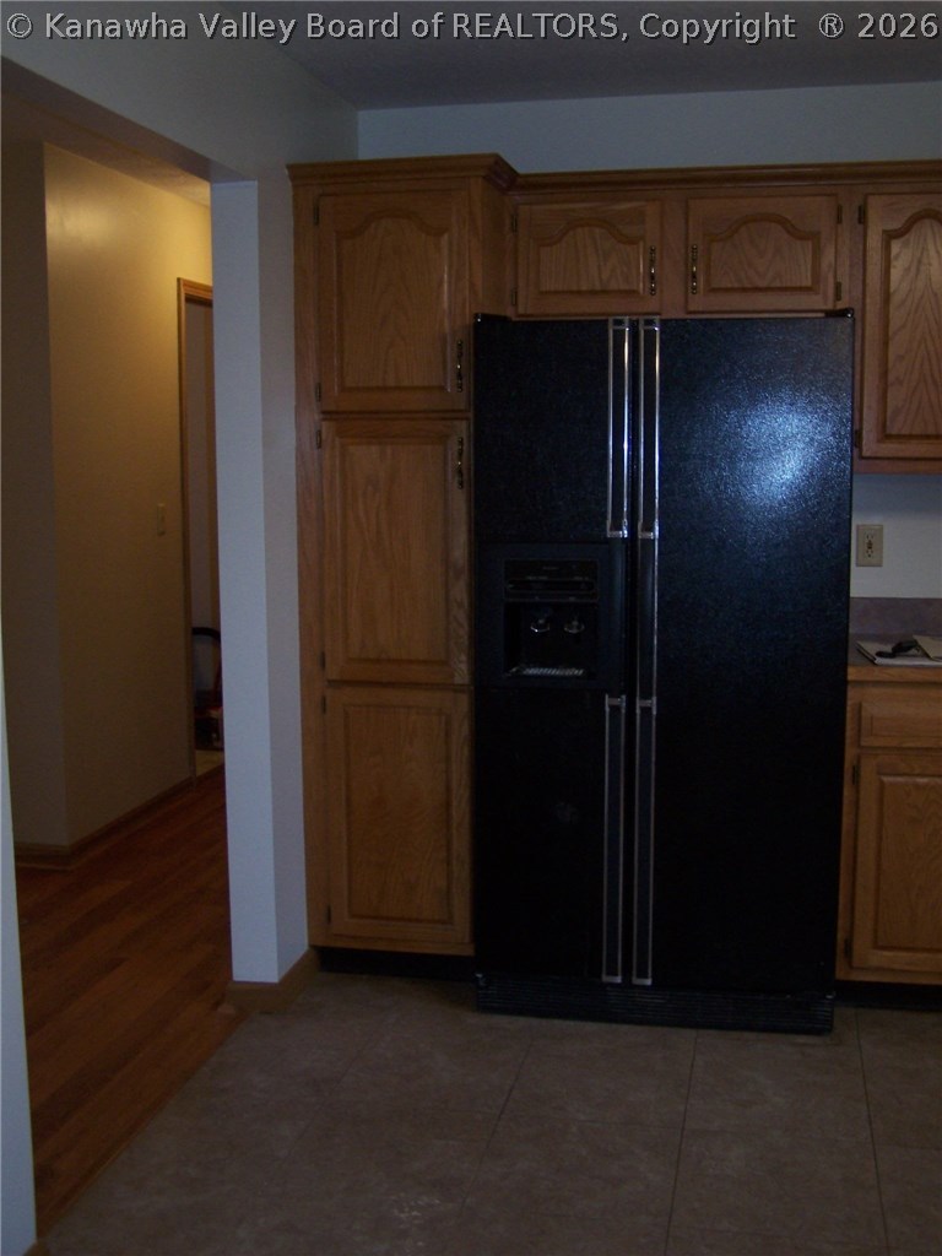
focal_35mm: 38
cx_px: 471
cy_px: 628
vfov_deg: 49.0
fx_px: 1379
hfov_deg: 37.7
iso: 140
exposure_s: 1/60
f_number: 2.8
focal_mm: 6.3
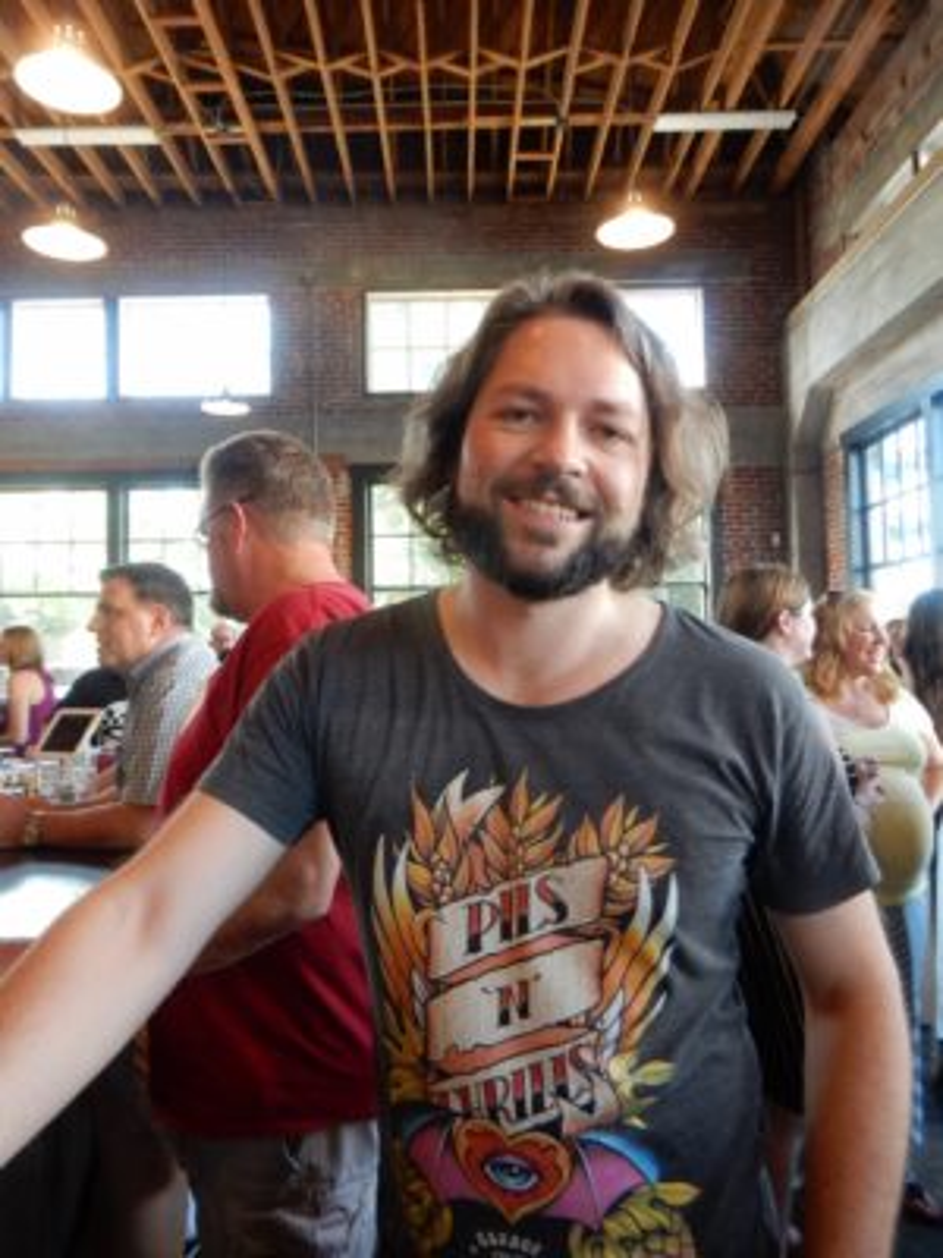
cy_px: 629
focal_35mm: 25
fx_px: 908
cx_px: 472
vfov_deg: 69.4
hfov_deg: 54.9
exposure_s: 1/30
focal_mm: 4.5
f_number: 3.7
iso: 250
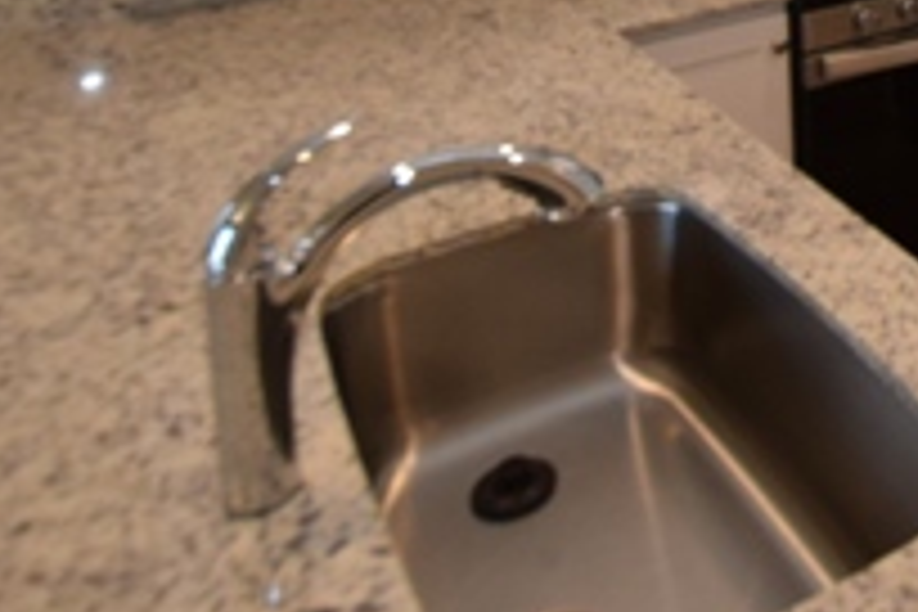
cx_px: 1071
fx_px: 1198
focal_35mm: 47
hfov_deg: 34.5
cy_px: -281
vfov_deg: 23.5
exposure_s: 1/100
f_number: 5
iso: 800
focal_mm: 10
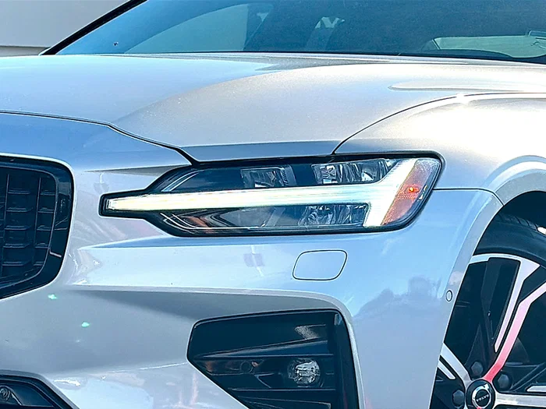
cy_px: 204
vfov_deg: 17.0
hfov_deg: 22.5
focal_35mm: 87
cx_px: 273
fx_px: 1372
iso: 64
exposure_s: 1/3390
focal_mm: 6.86
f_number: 1.78
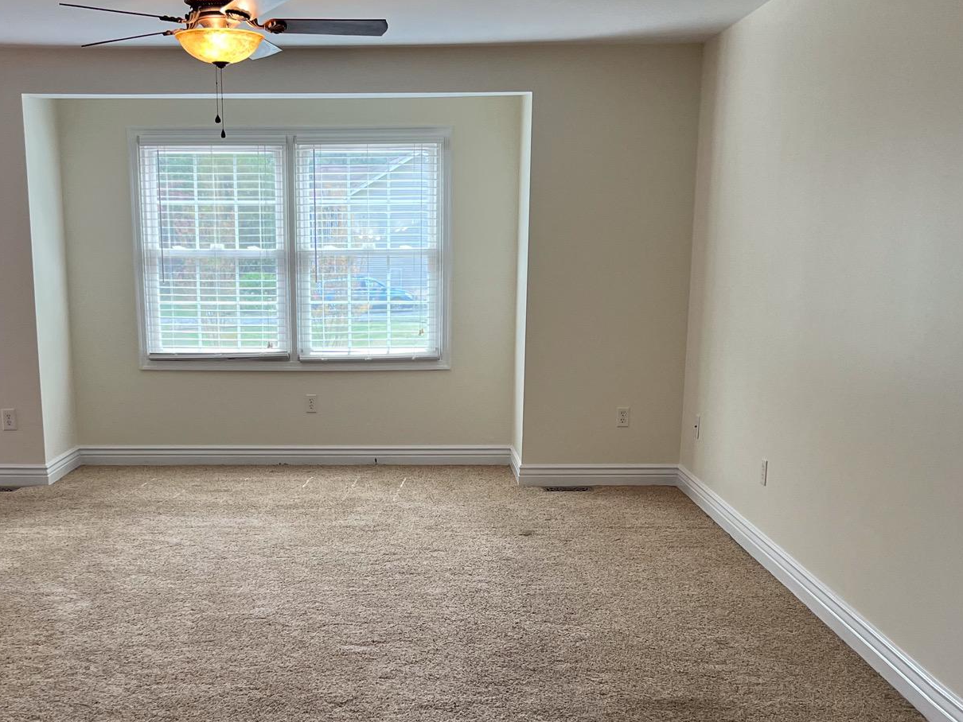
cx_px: 399
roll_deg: +0.7
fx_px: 1224
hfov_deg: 42.8
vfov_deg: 32.5
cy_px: 507
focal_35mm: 44
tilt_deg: -12.6
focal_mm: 5.1
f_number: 1.6
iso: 100
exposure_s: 1/120
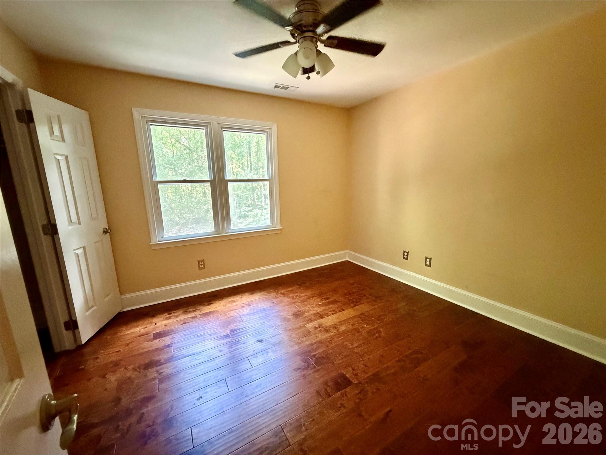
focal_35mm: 14
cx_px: 303
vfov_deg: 85.7
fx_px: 245
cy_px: 228
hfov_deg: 102.1
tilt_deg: -10.4
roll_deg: +1.0
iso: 1250
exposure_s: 1/60
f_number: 2.2
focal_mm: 2.22
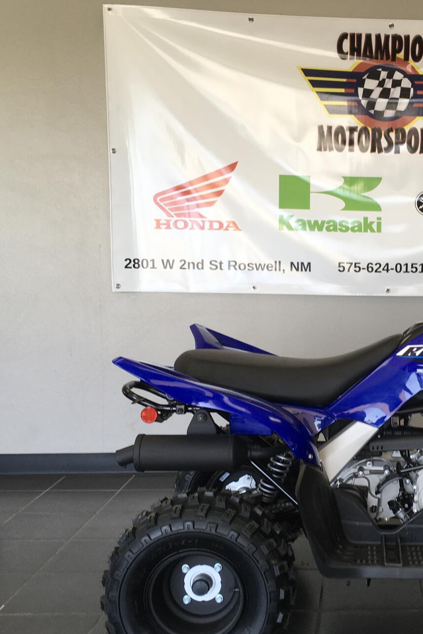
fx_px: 828
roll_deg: -0.2
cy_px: 351
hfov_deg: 27.6
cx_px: 383
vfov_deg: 41.8
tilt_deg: -8.6
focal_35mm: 47
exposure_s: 1/60
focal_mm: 4.15
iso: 25
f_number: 2.2
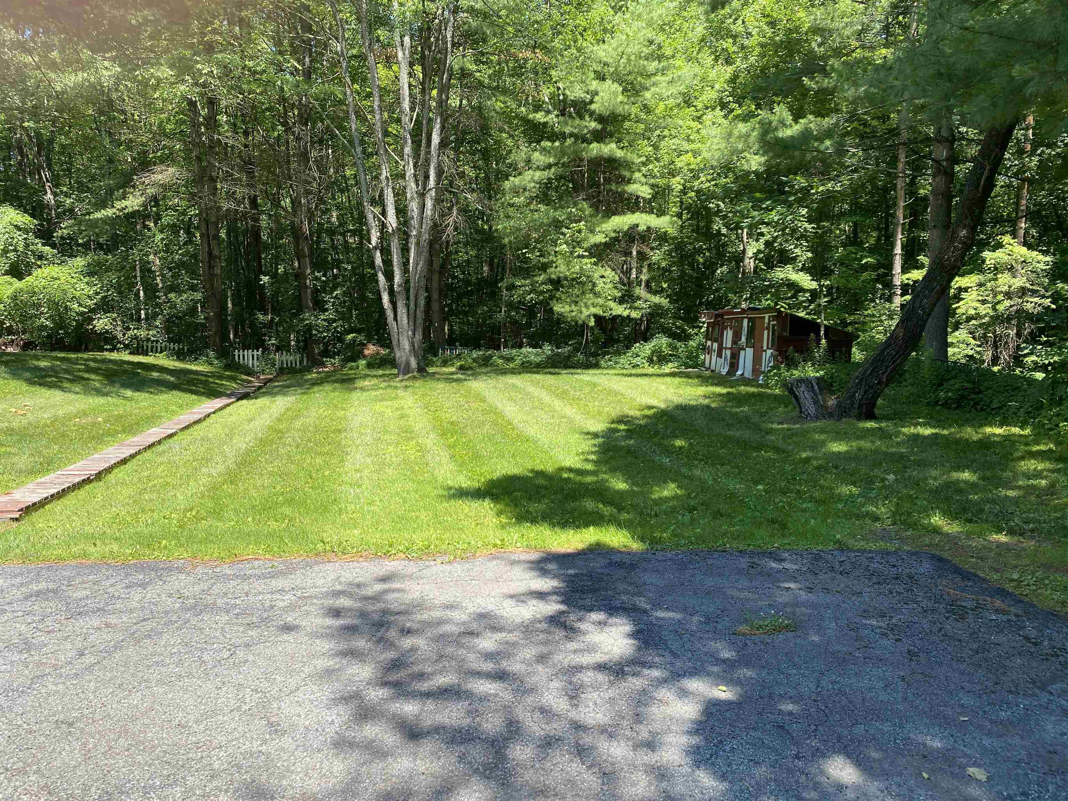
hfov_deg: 67.3
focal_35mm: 26
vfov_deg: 53.1
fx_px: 802
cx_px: 534
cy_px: 400
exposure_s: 1/693
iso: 32
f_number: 1.8
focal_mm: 4.25
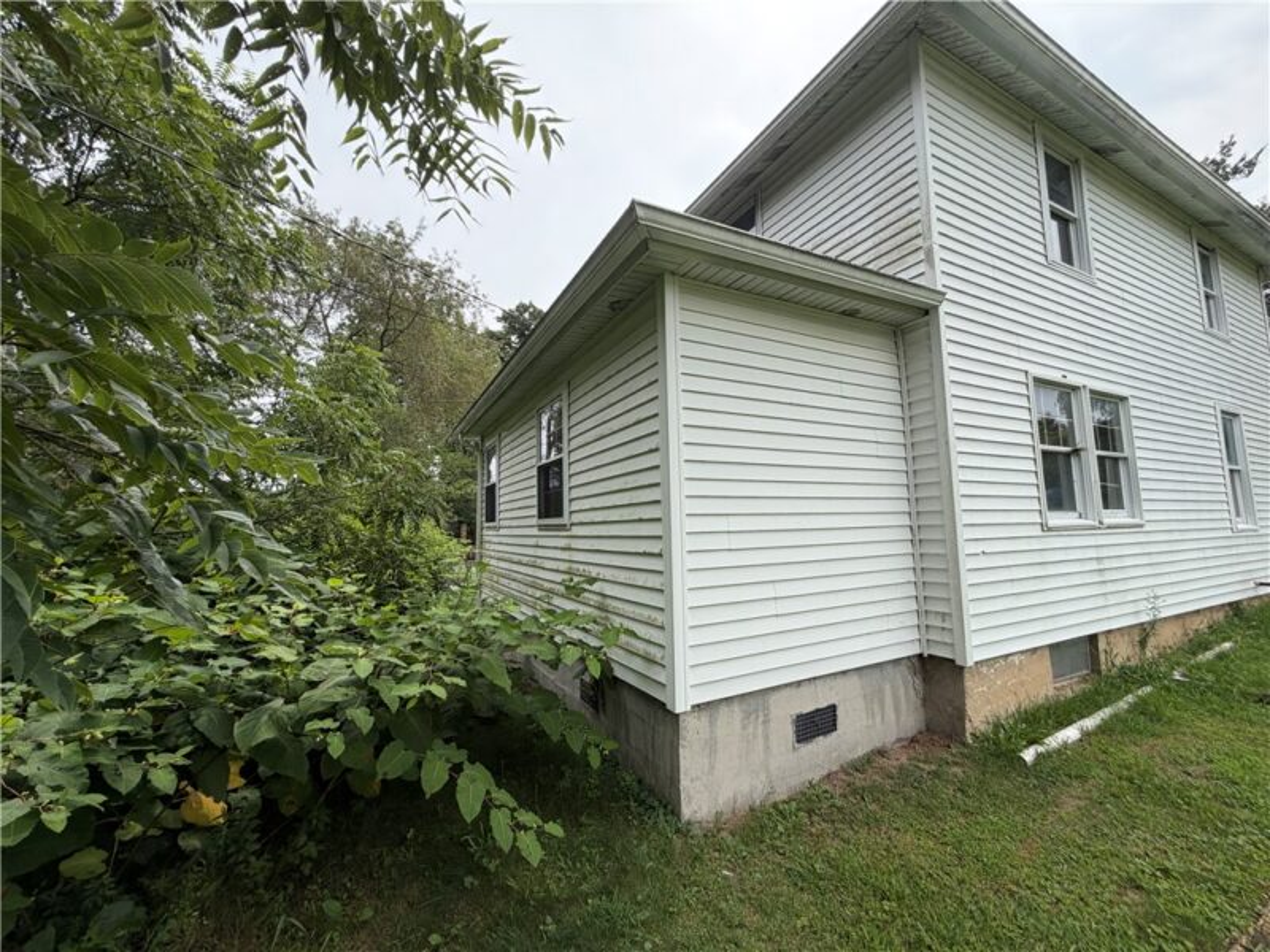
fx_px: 514
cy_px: 476
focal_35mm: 14
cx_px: 635
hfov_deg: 102.1
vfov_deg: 85.7
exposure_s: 1/770
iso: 40
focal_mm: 2.22
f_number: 2.2
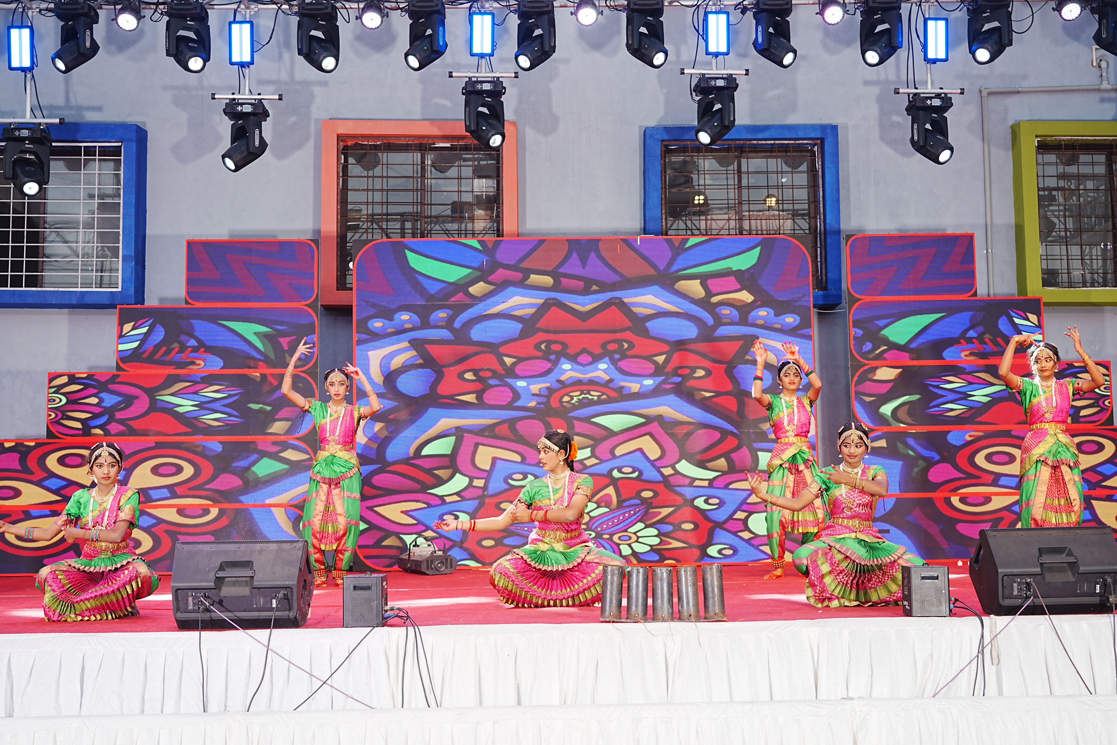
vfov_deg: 30.5
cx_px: 558
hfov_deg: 44.5
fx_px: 1365
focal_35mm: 44
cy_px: 372
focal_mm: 44
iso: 160
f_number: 4.5
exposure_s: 1/125
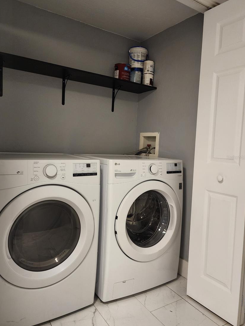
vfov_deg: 69.4
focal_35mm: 25
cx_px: 115
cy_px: 157
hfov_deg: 54.8
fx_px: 236
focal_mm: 6.4
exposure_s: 1/120
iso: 500
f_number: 1.8
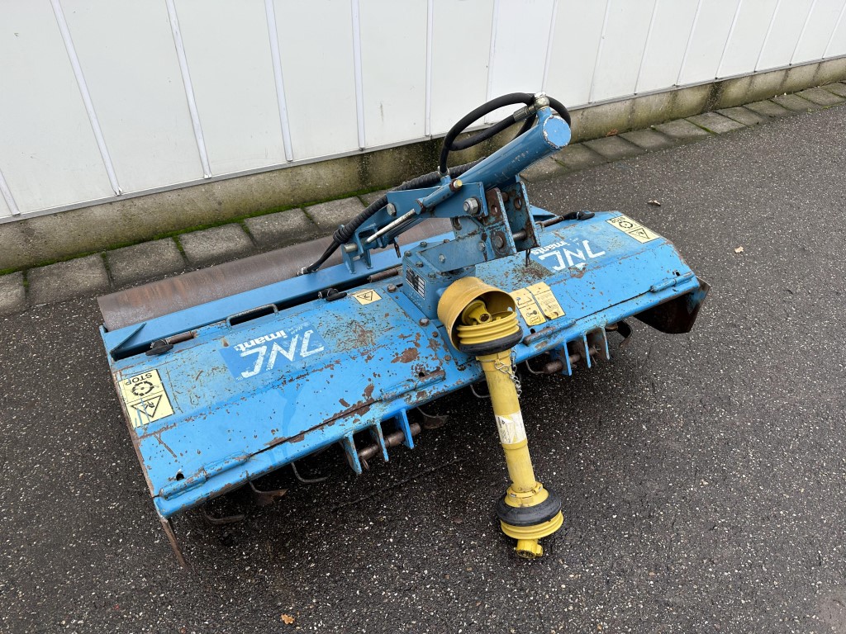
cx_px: 423
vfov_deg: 56.8
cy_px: 317
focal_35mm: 24
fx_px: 587
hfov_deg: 71.6
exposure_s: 1/121
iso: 80
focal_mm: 6.86
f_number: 1.78
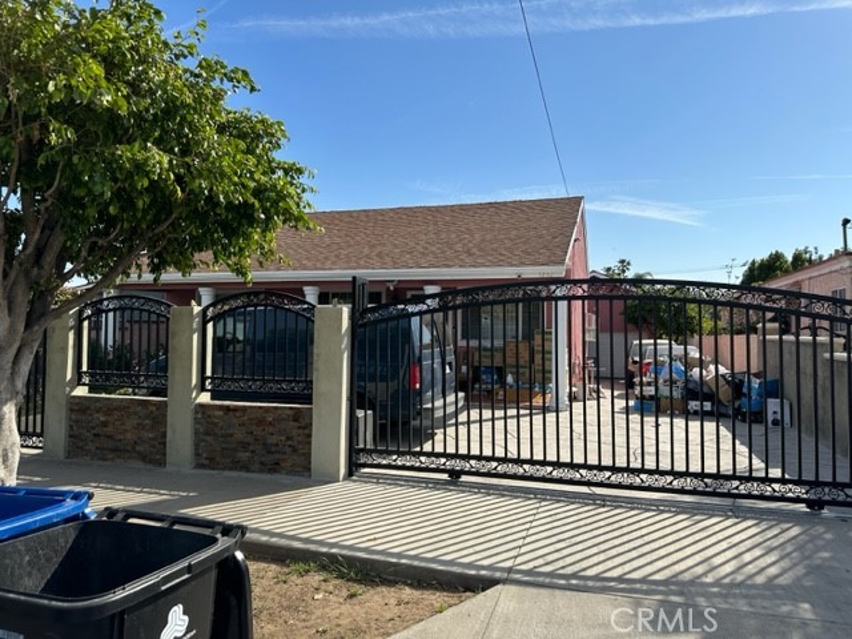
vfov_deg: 56.8
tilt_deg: +2.4
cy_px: 320
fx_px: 591
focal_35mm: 24
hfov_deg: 71.6
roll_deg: -1.0
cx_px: 426
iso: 80
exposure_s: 1/5000
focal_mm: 6.86
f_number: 1.78
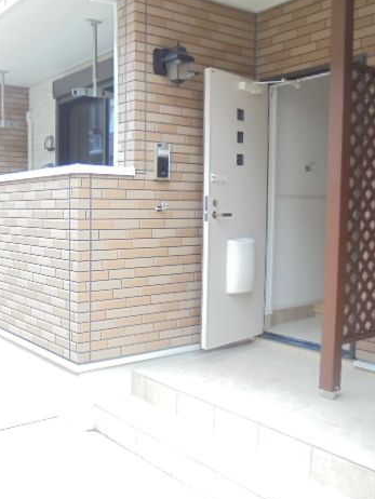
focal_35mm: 36
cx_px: 65
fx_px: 520
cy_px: 246
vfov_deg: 51.3
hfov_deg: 38.0
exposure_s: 1/30
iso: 320
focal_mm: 4.6
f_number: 3.5
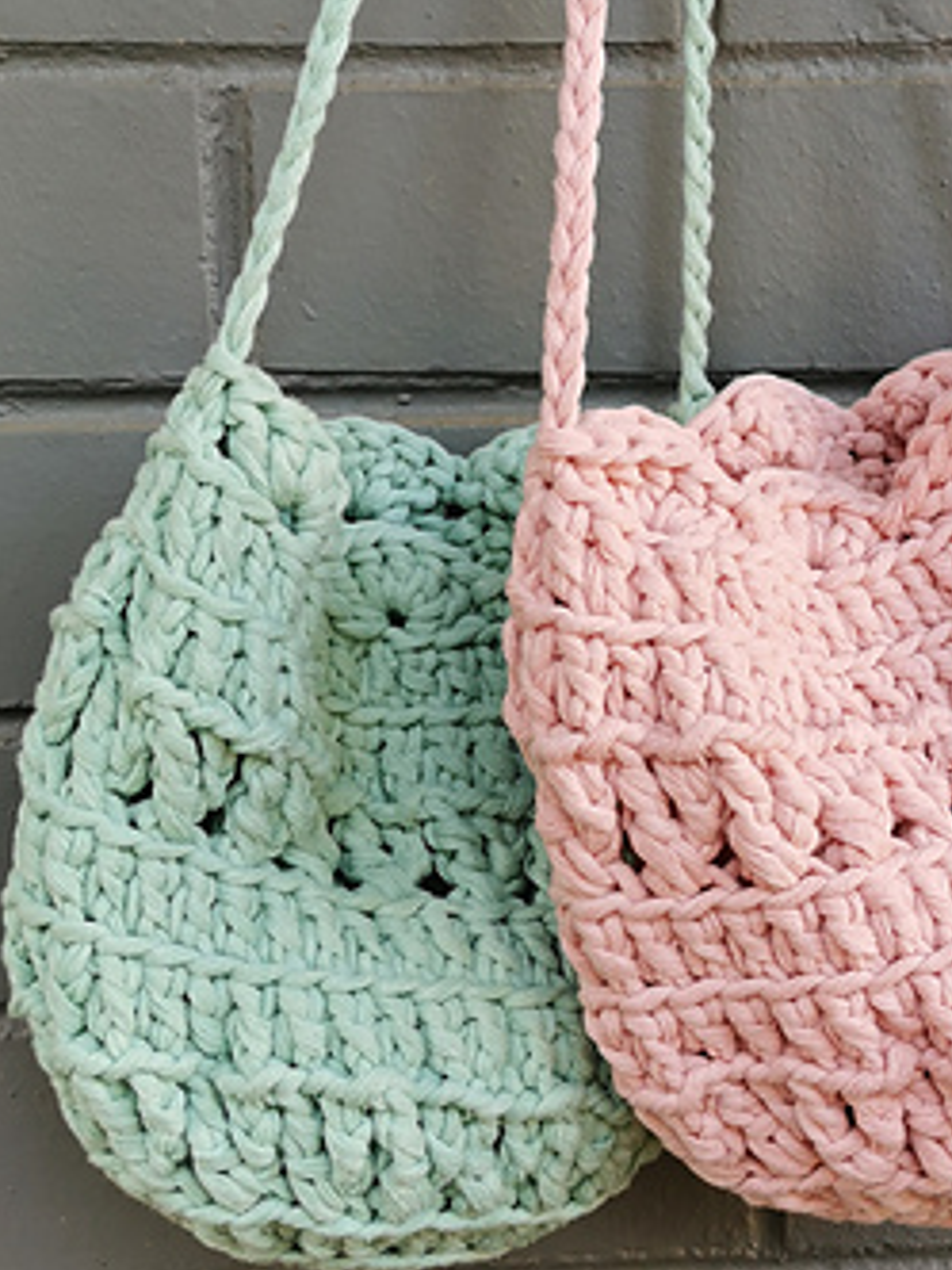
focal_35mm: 52
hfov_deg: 27.7
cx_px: 696
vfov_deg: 36.8
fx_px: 1907
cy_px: 666
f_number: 1.8
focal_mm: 5.58
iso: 64
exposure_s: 1/100
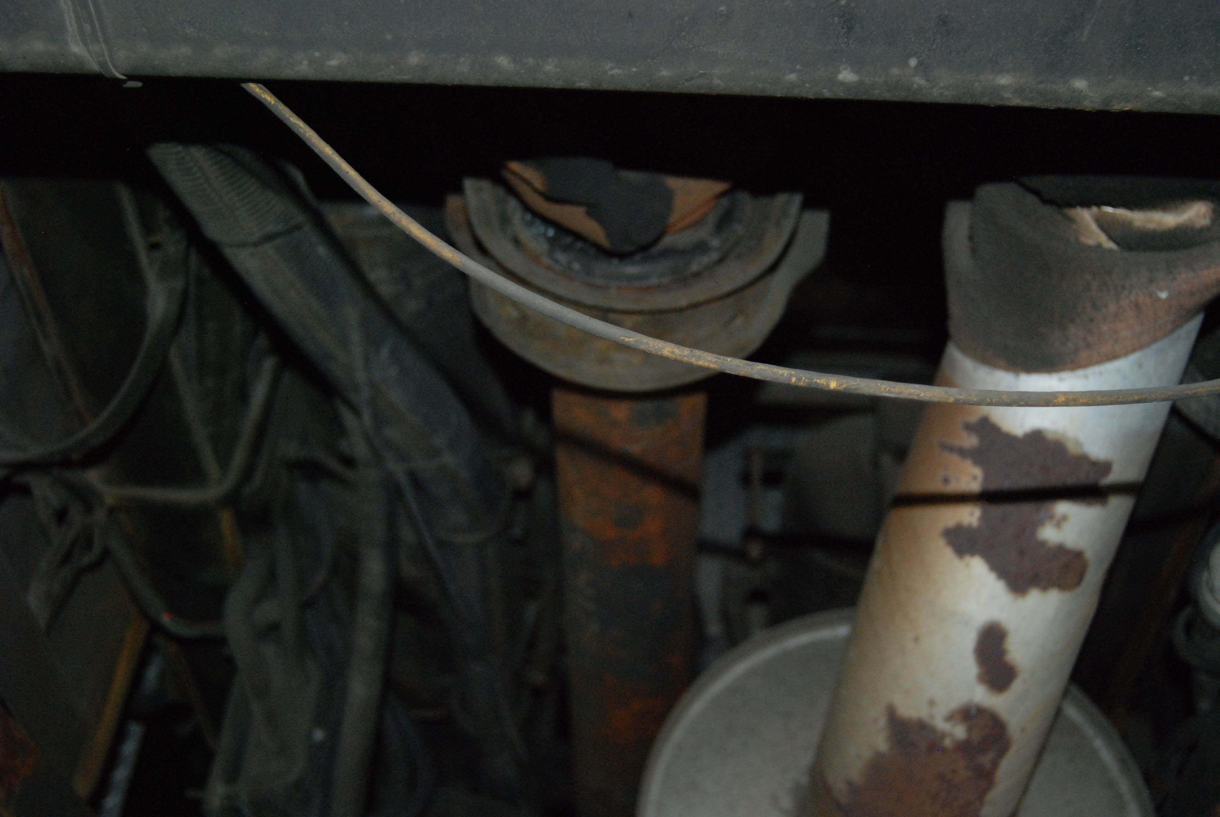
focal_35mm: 46
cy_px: 408
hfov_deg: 42.3
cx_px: 610
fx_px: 1578
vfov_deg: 29.0
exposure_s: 1/60
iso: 1000
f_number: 5
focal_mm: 31
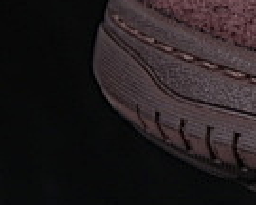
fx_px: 4266
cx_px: 808
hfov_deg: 3.4
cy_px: -165
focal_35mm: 563
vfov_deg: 2.7
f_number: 6.3
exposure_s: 1/60
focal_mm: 50
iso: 160
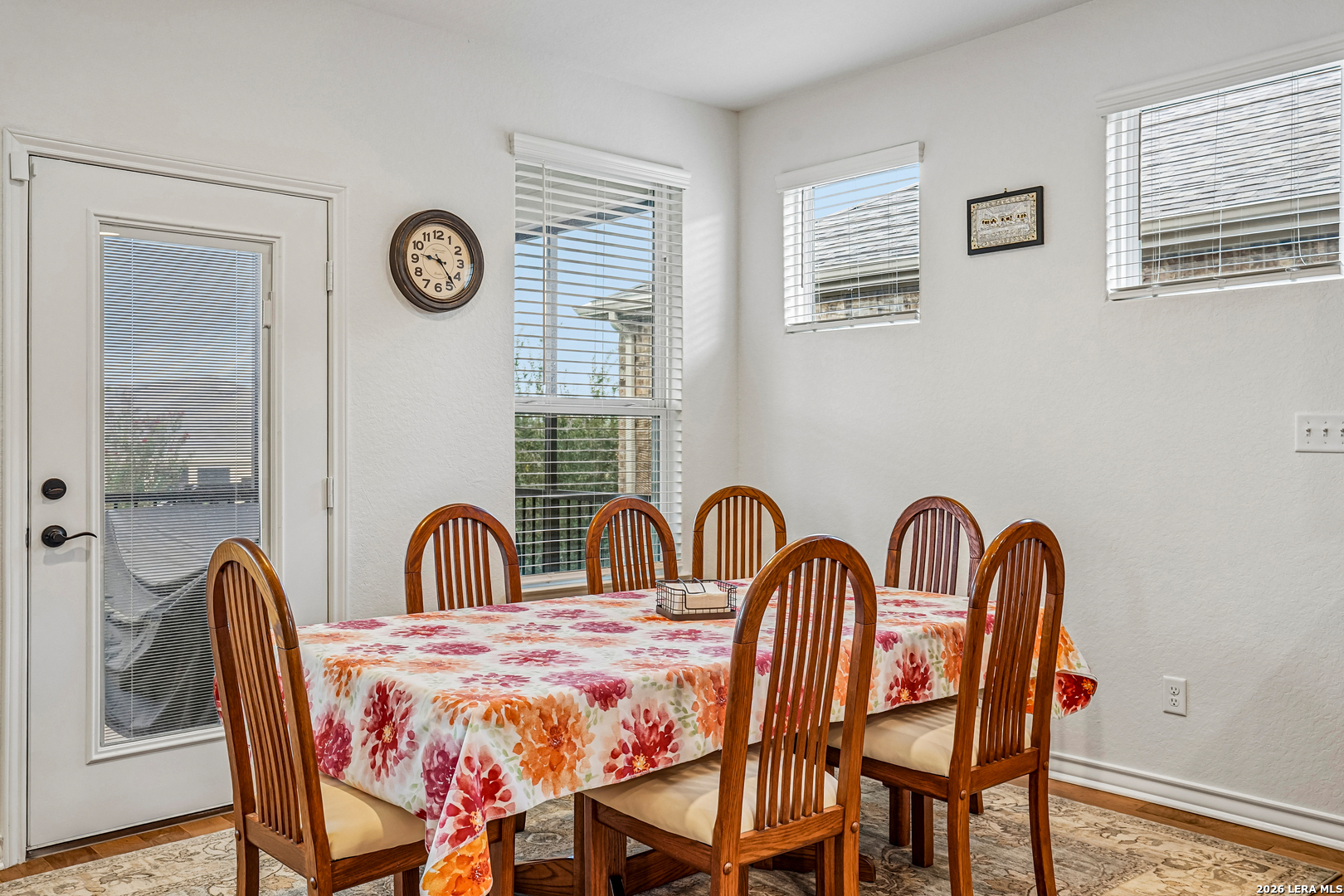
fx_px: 1083
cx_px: 672
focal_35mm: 29
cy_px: 448
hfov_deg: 63.7
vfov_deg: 45.0
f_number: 8
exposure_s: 1/30
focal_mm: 29
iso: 400
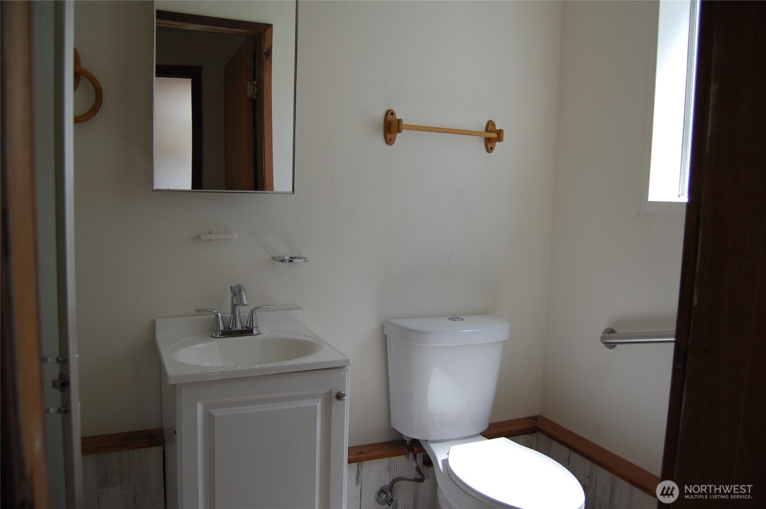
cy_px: 254
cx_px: 383
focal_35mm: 27
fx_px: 574
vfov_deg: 47.8
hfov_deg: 67.4
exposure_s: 1/320
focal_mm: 18
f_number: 3.5
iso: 400
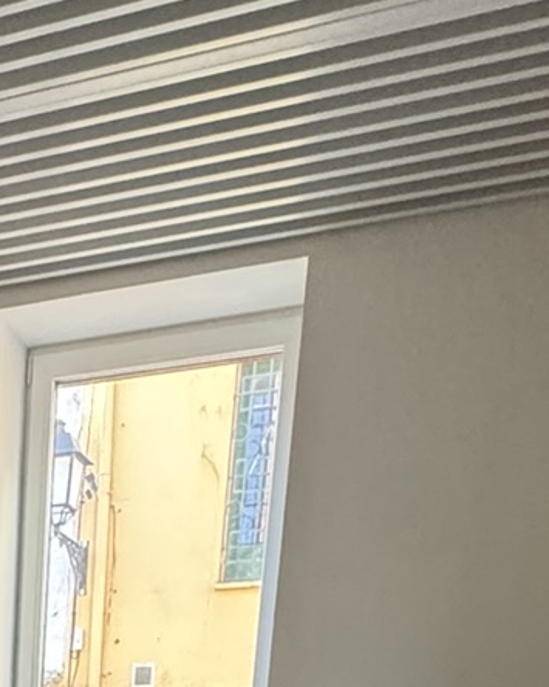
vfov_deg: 20.3
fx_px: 1280
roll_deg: -1.2
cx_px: -82
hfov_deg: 22.6
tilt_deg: -16.5
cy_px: 1269
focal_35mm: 63
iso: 320
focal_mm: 2.22
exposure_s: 1/64
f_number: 2.2
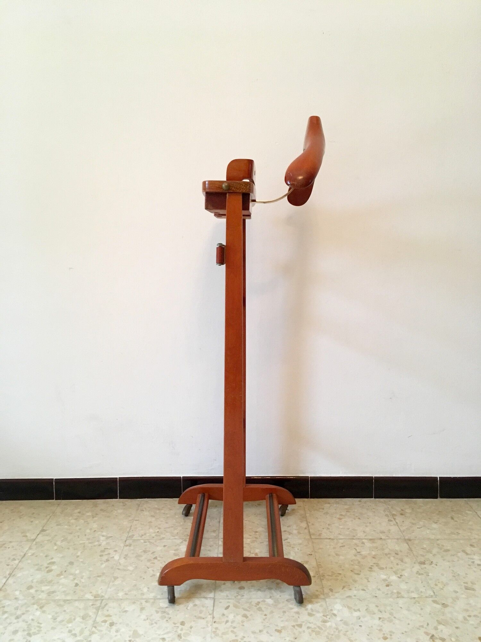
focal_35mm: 29
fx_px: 537
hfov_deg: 48.2
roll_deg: +1.7
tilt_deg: -8.0
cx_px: 240
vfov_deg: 61.7
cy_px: 321
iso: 160
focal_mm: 4.15
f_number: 2.2
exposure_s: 1/33
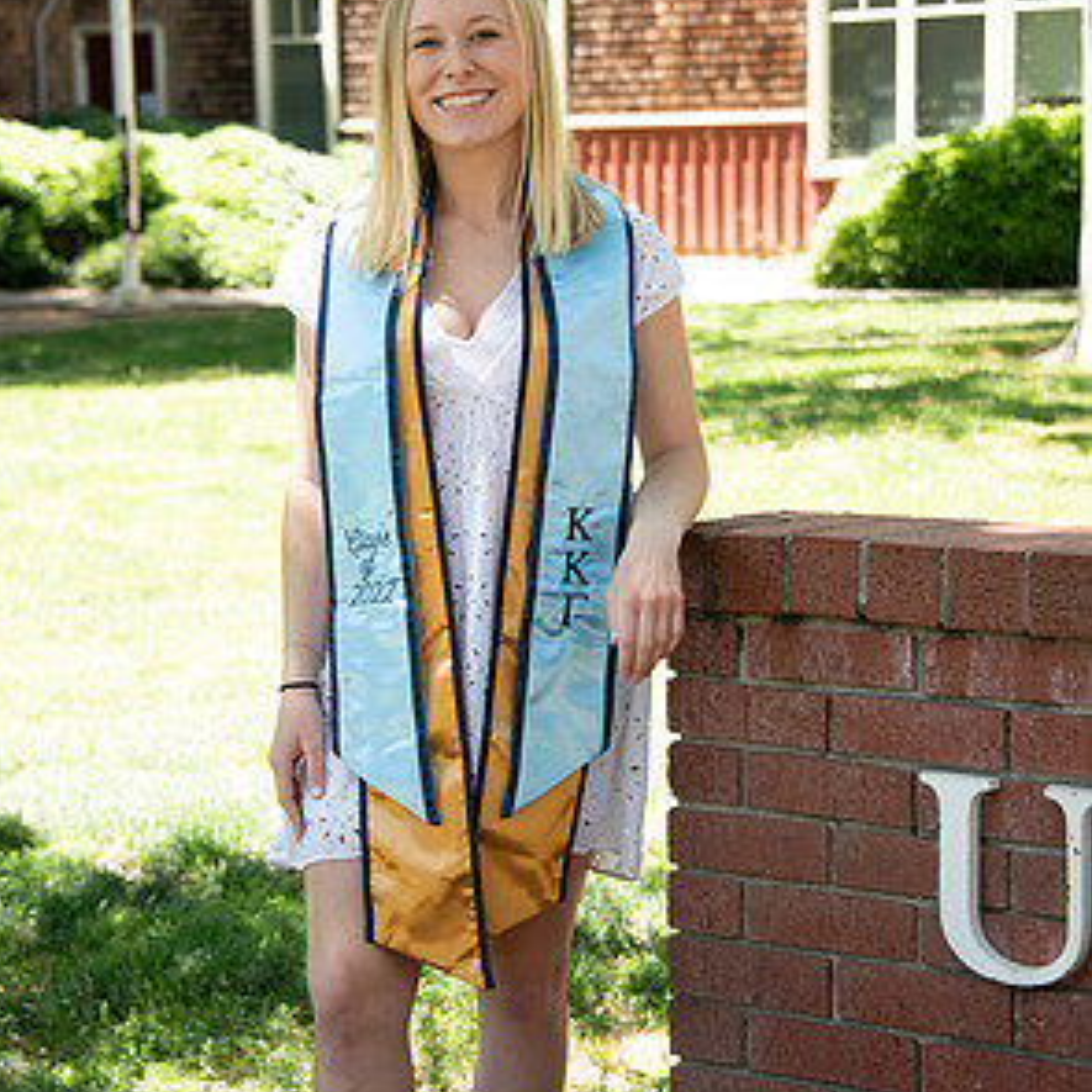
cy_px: 452
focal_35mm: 101
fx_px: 3605
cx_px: 540
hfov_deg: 17.2
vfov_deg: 17.2
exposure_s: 1/320
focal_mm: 78
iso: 640
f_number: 5.6
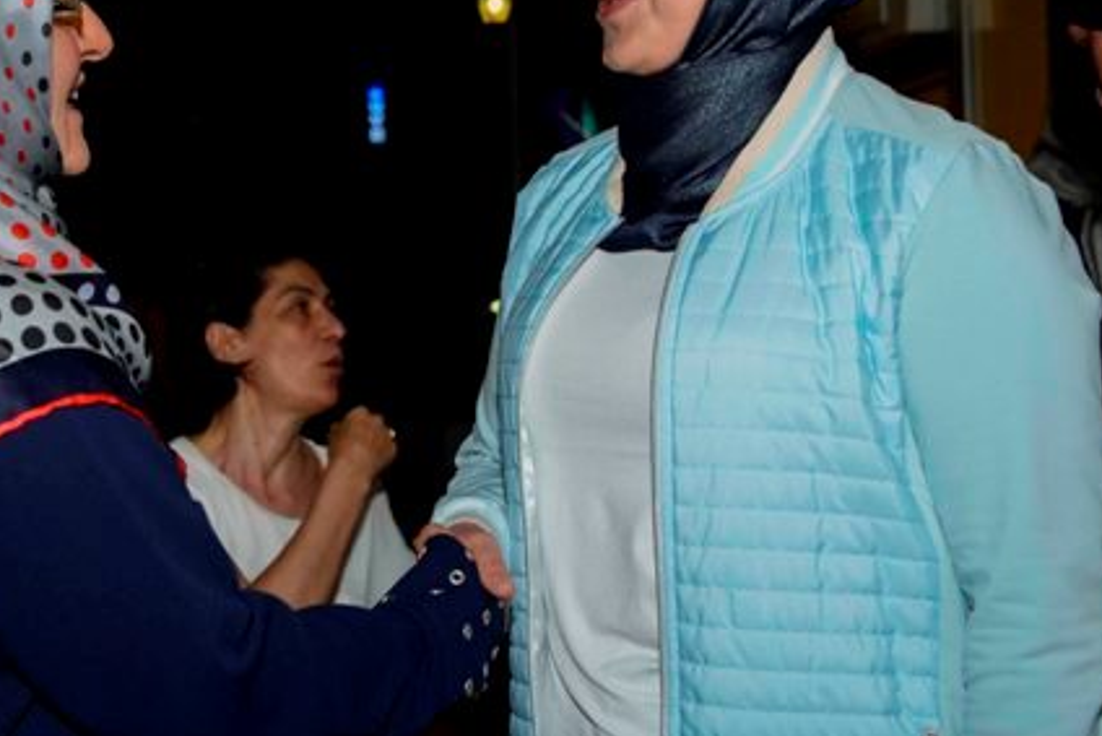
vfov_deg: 20.0
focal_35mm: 68
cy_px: 269
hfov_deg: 29.4
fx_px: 2082
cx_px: 351
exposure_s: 1/60
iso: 400
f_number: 5
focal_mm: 45
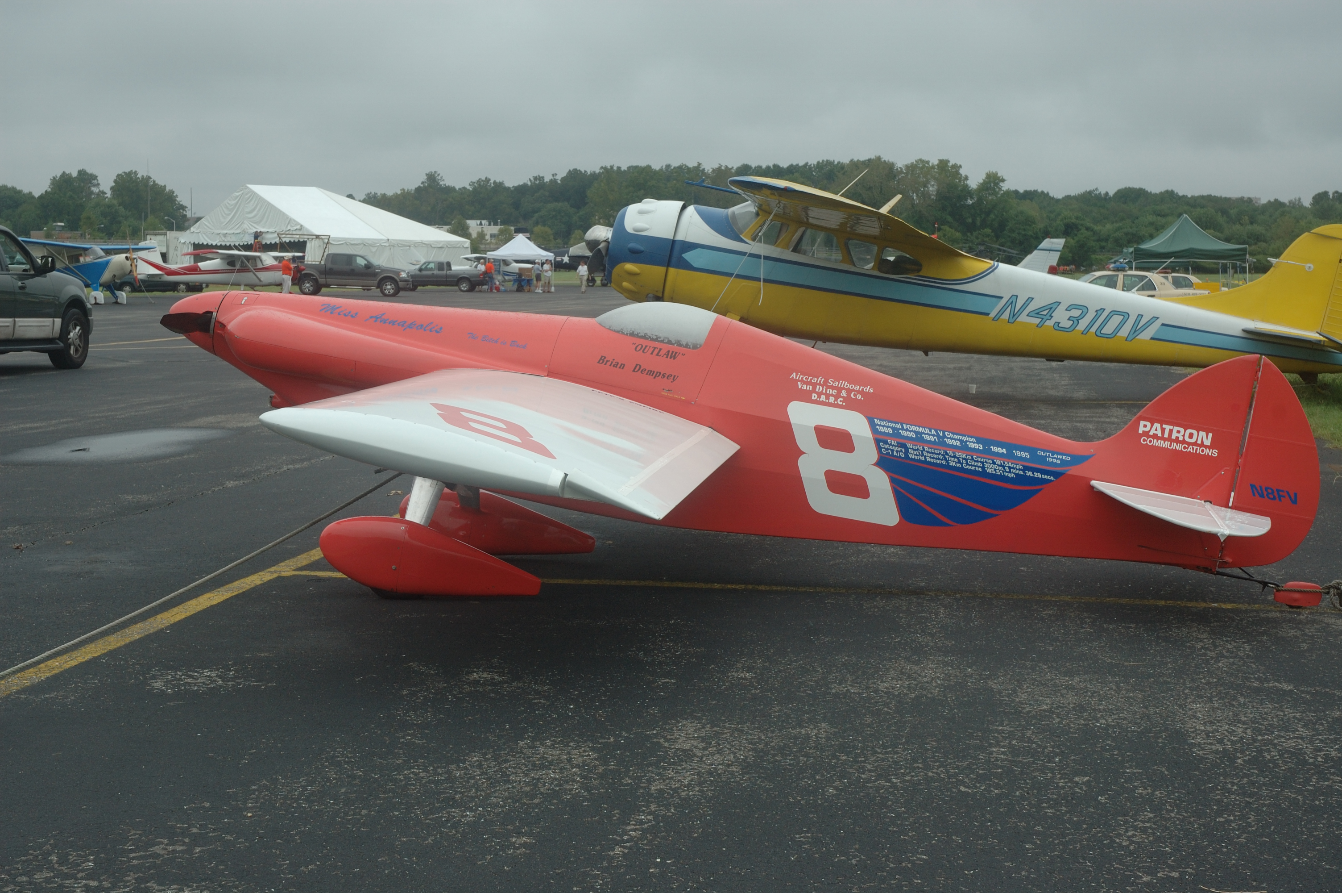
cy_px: 446
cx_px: 671
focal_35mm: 57
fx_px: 2123
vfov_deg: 23.7
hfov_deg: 35.1
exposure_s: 1/250
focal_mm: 38
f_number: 8
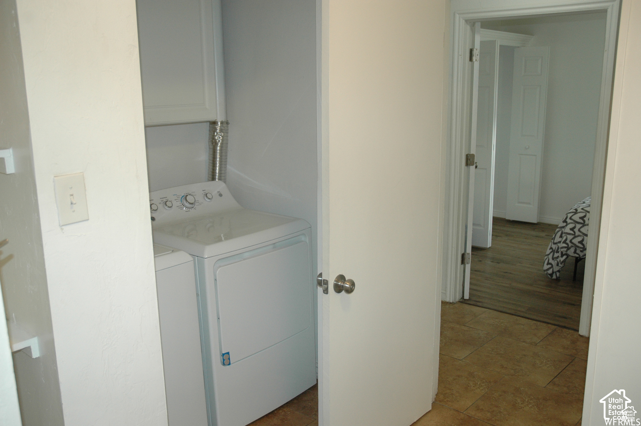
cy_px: 213
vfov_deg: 36.8
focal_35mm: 36
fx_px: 640
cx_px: 320
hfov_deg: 53.2
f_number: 3.8
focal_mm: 24
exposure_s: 1/80
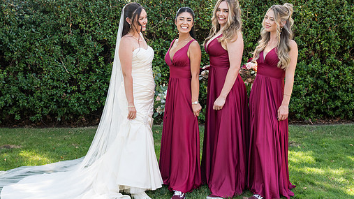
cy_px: 80
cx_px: 173
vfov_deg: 24.9
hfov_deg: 42.9
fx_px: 450
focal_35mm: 48
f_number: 4
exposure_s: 1/320
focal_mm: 35
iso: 640
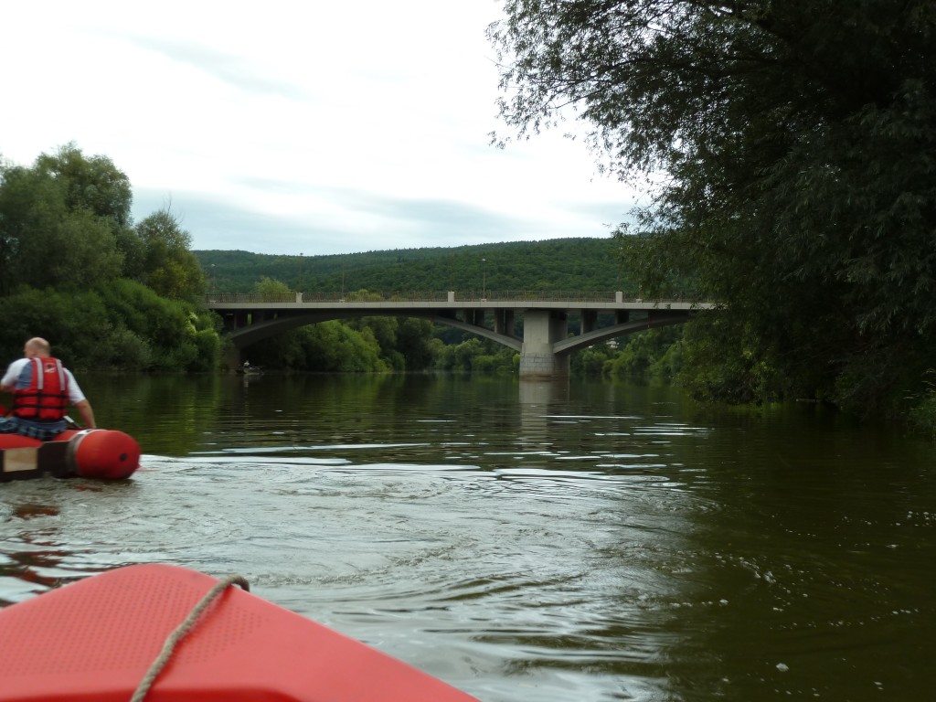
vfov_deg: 36.0
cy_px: 351
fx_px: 1082
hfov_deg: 46.8
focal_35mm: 40
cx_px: 468
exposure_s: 1/30
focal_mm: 6.5
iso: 80
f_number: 3.6
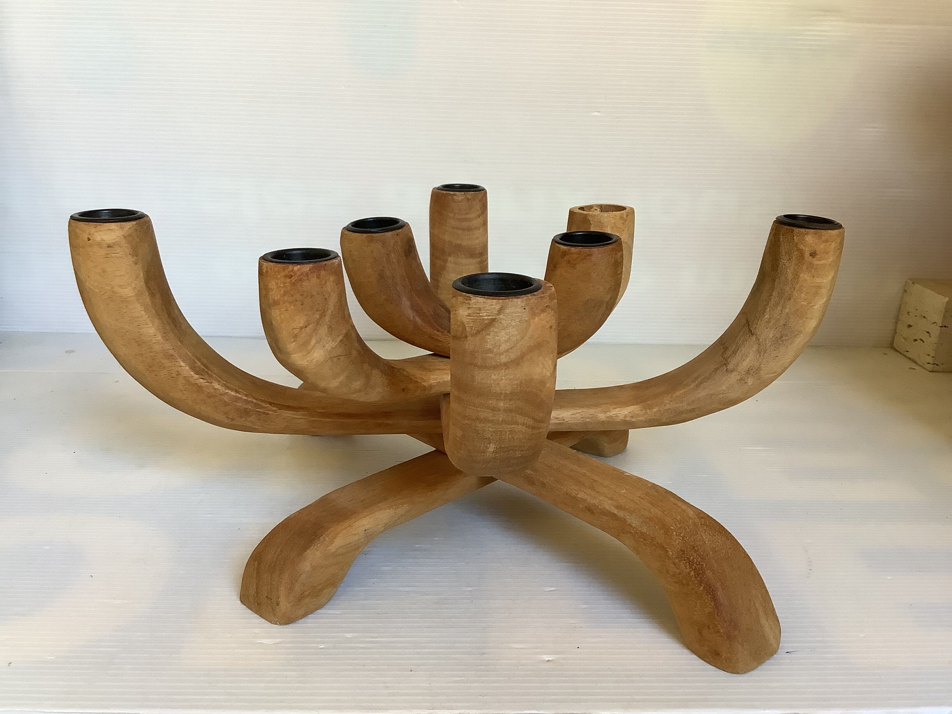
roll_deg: -1.1
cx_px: 476
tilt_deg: -16.3
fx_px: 853
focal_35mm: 31
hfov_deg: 58.4
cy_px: 357
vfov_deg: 45.4
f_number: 2.4
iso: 100
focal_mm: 3.3
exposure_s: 1/50
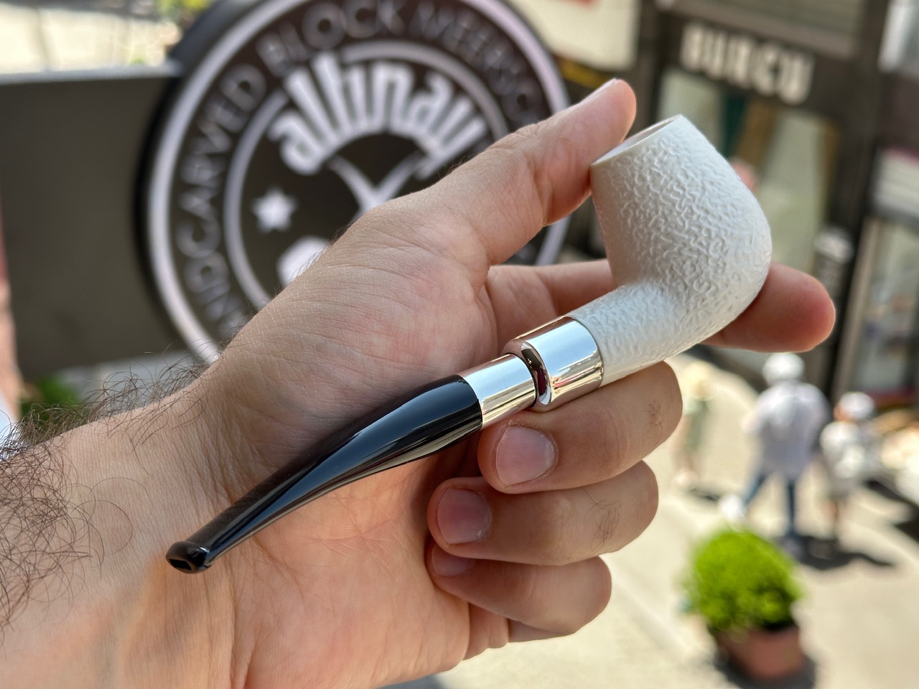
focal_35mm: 48
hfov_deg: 39.7
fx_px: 1274
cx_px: 460
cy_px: 344
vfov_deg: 30.3
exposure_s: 1/830
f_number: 1.78
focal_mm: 6.86
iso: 64
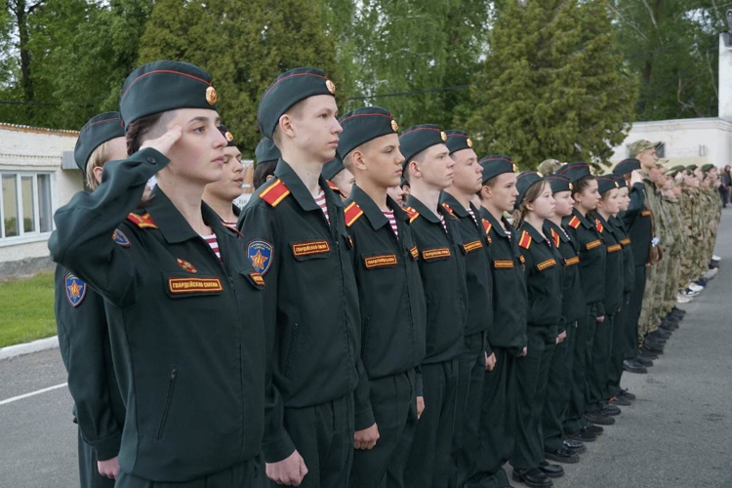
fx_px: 945
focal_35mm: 46
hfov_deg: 42.3
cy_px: 244
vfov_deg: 28.9
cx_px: 366
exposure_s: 1/160
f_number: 4.5
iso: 640
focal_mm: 31
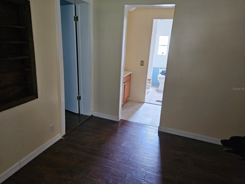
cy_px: 89
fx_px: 170
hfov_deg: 71.6
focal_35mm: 24
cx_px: 120
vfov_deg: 56.8
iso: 640
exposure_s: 1/60
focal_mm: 5.4
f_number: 1.8
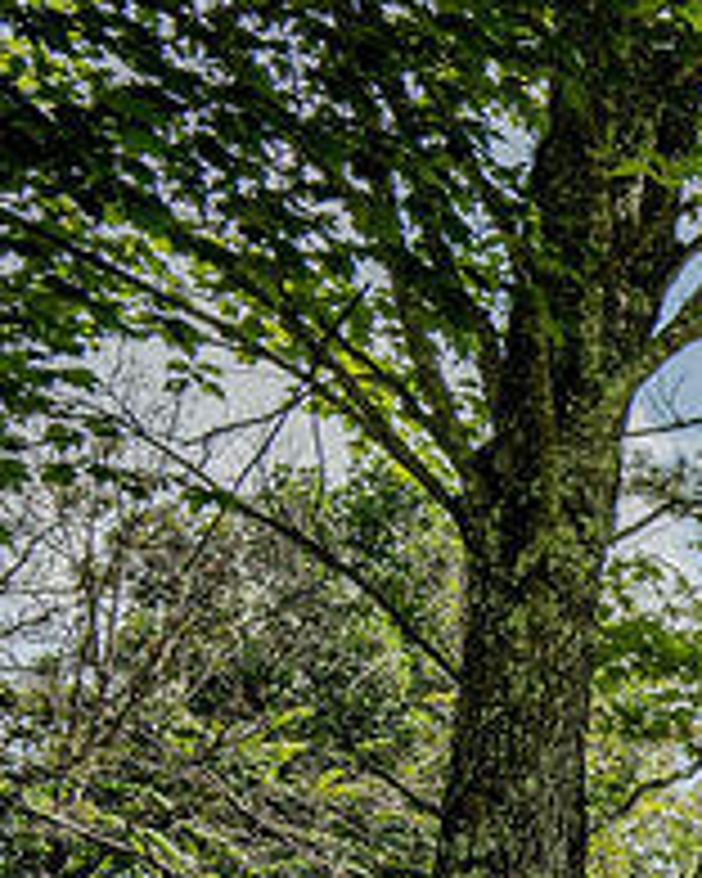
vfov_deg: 25.0
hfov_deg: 11.6
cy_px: 1029
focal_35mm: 69
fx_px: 1792
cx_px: 2088
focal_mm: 14
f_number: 4
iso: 500
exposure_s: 1/3200
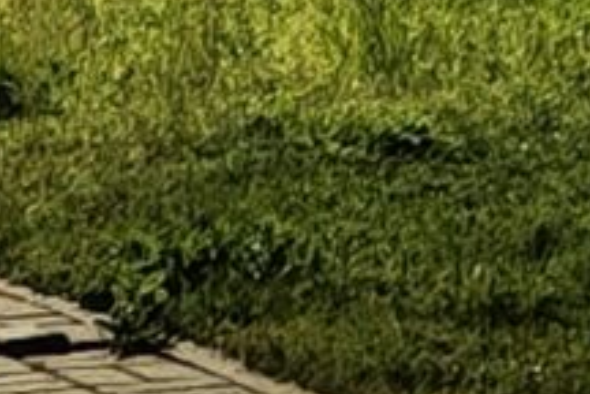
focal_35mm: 463
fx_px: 7587
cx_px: 511
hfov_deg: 4.4
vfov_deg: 2.9
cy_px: -709
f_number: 1.9
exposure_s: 1/9
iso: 8000
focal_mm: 6.12
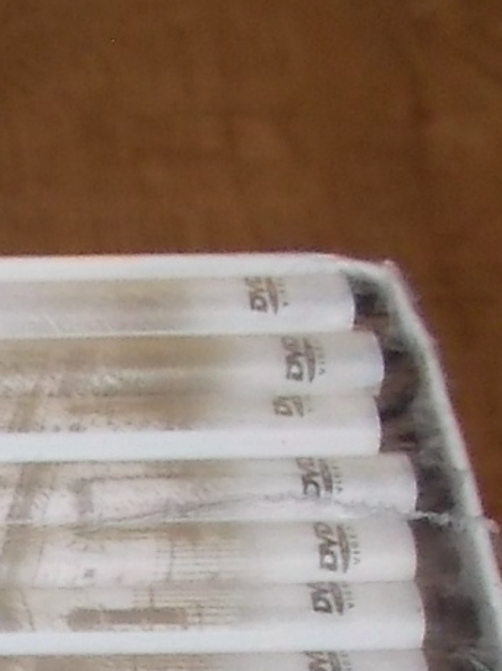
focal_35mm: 144
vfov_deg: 12.5
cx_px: -647
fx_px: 2787
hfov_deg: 9.3
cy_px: 1231
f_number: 3.3
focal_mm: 4.1
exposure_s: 1/30
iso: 200
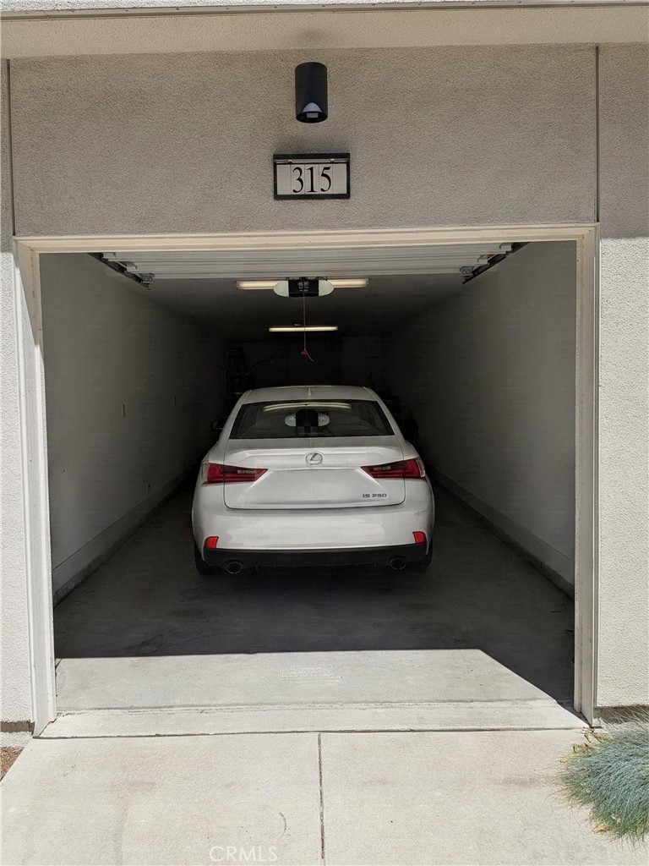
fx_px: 600
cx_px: 324
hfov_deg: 56.8
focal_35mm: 24
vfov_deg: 71.6
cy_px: 433
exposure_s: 1/1560
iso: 27
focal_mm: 4.53
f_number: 1.7
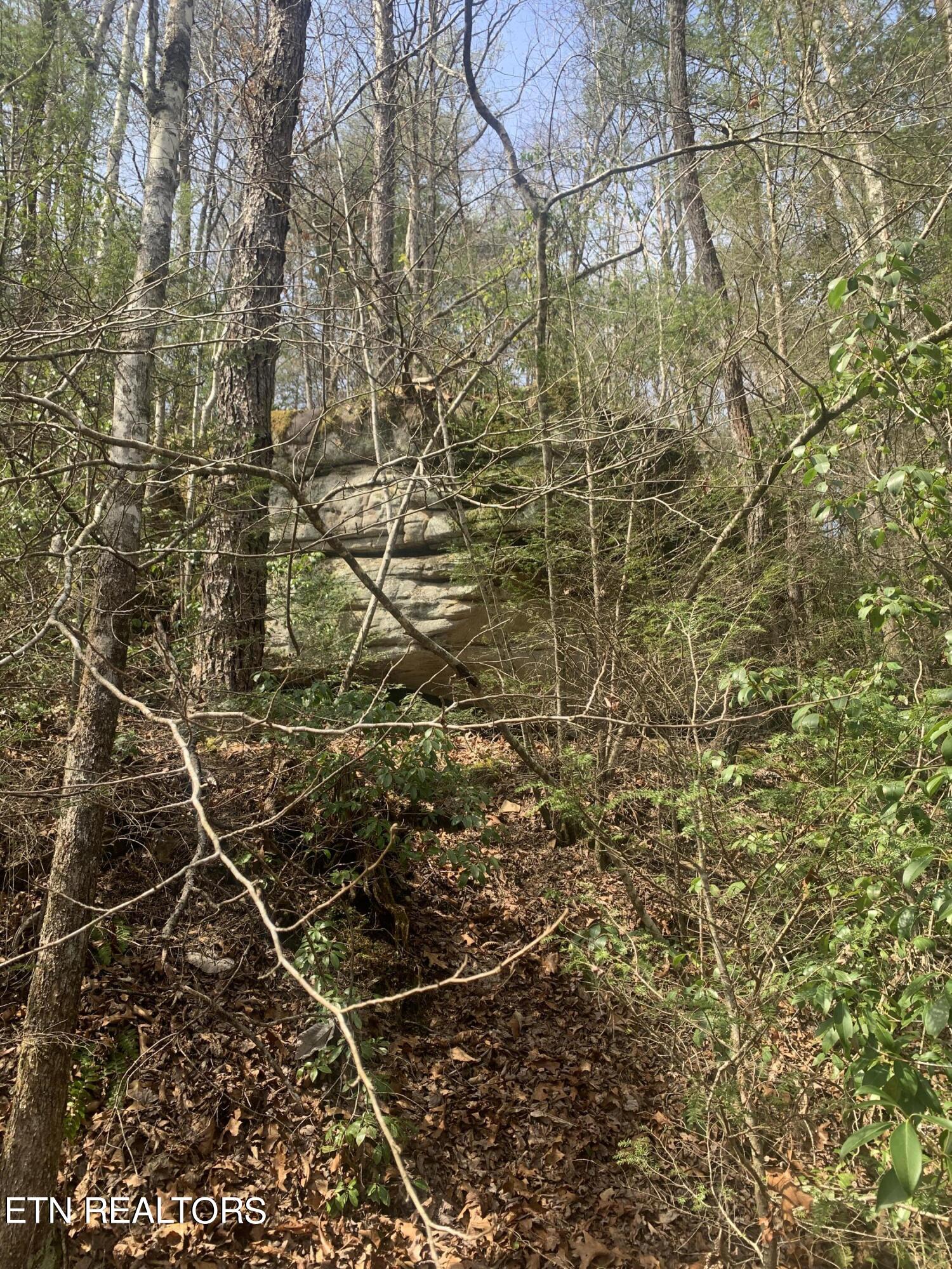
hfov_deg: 53.1
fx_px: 953
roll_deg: +1.3
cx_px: 476
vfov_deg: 67.3
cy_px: 634
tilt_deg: +18.0
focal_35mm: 26
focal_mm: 4.25
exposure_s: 1/362
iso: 25
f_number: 1.8
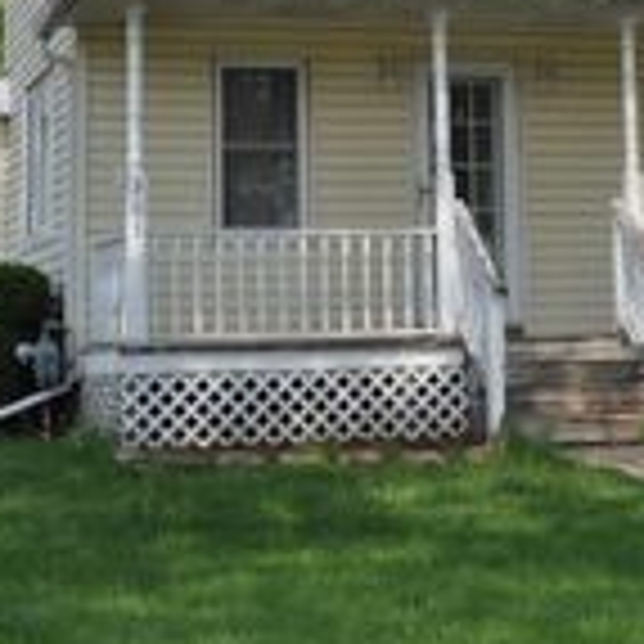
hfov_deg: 16.1
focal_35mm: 107
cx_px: 590
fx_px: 2252
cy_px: 36
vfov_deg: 16.0
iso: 200
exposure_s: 1/320
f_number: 9
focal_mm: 24
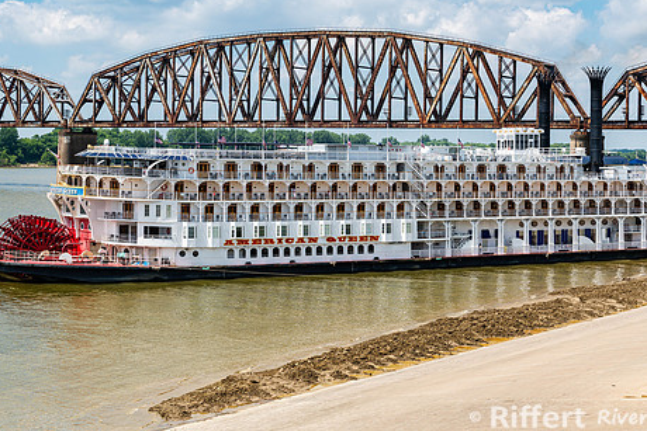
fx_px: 1186
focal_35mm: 66
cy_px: 183
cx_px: 375
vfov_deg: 20.6
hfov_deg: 30.5
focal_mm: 52
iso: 64
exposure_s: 1/160
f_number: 8
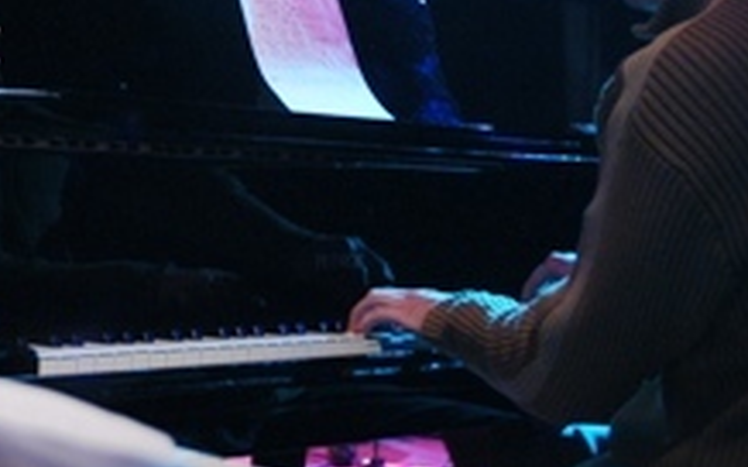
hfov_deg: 23.5
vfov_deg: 14.7
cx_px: 278
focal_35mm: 88
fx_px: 1793
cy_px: 34
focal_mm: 28
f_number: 2.8
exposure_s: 1/100
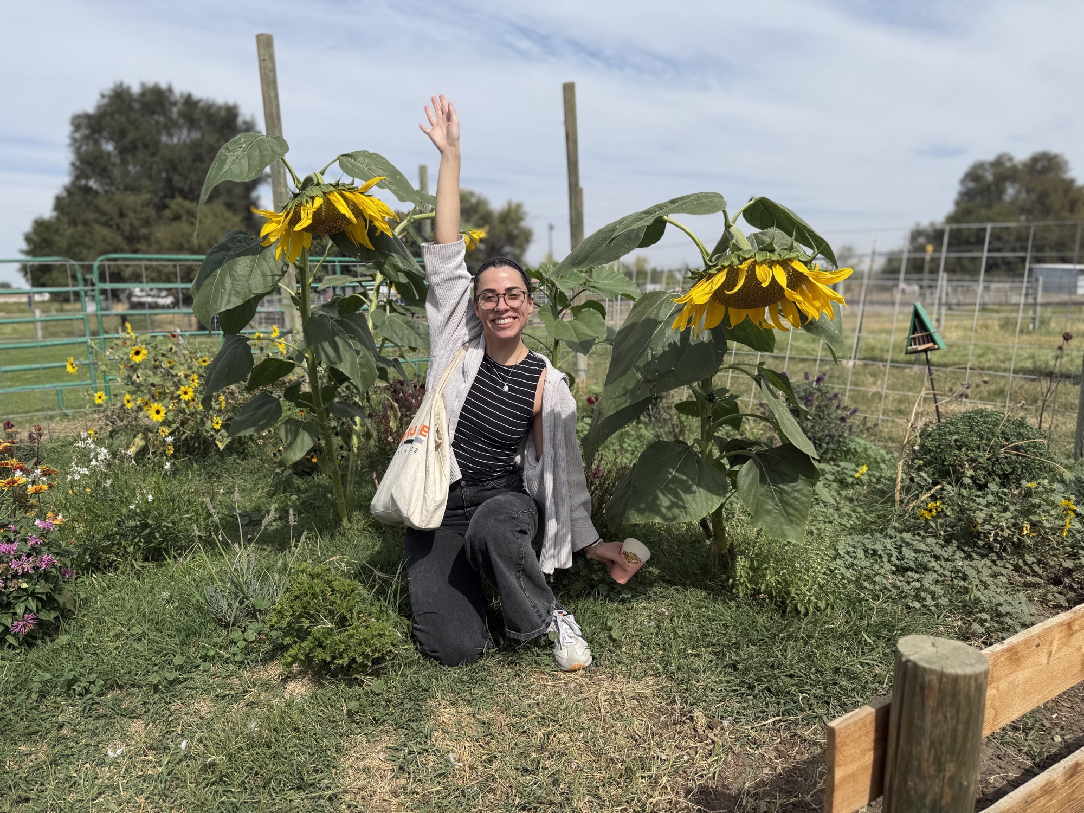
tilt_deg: -9.3
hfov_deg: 71.6
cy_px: 406
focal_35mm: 24
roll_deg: +1.4
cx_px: 542
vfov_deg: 56.8
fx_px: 752
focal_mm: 6.76
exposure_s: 1/5319
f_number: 1.78
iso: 80
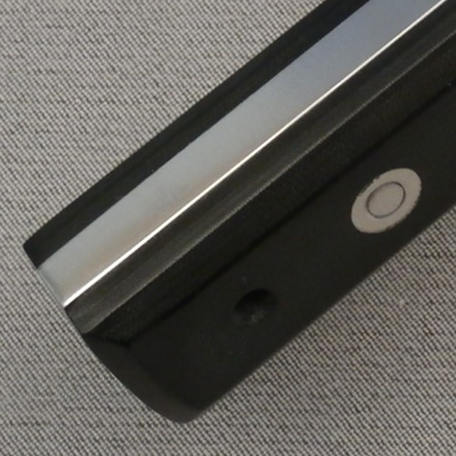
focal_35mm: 191
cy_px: 8
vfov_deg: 9.1
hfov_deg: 9.1
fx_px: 2847
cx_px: 516
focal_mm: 13.06
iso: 400
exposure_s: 1/10
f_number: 4.5
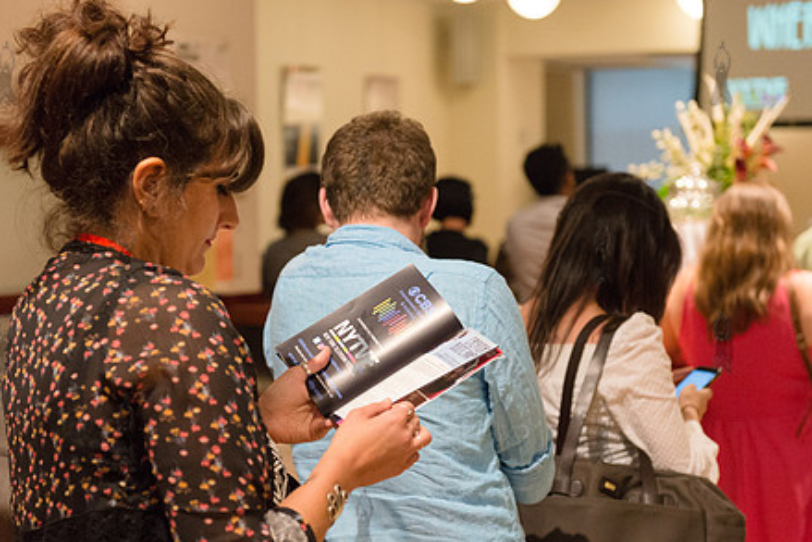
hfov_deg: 24.7
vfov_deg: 16.6
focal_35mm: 82
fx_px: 1850
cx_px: 363
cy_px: 341
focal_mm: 62
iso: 3200
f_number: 3.5
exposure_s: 1/320
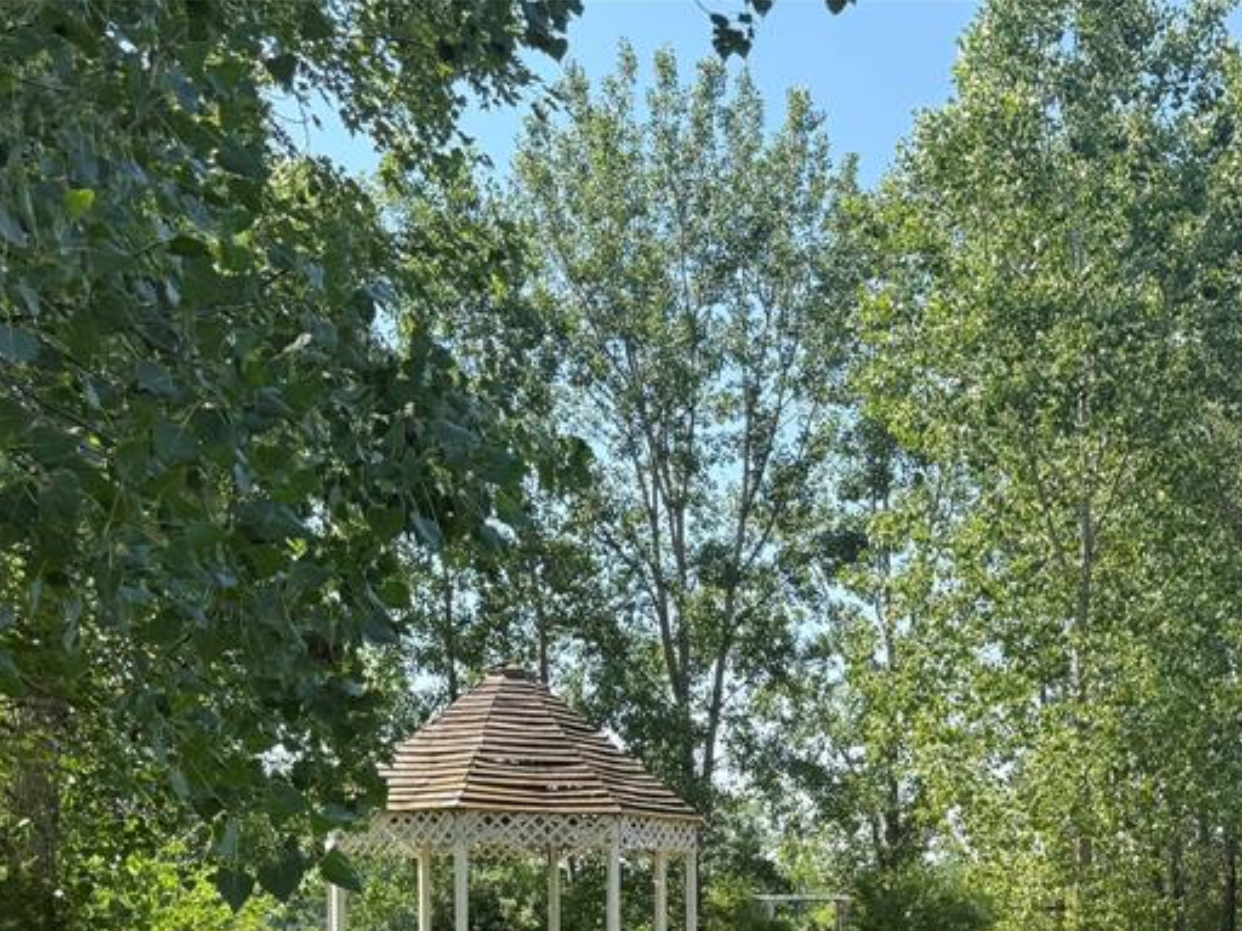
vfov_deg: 28.4
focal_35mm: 48
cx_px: 895
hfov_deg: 38.9
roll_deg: -0.4
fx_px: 1722
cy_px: 929
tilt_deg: -3.0
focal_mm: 6.76
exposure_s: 1/1493
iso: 100
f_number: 1.78
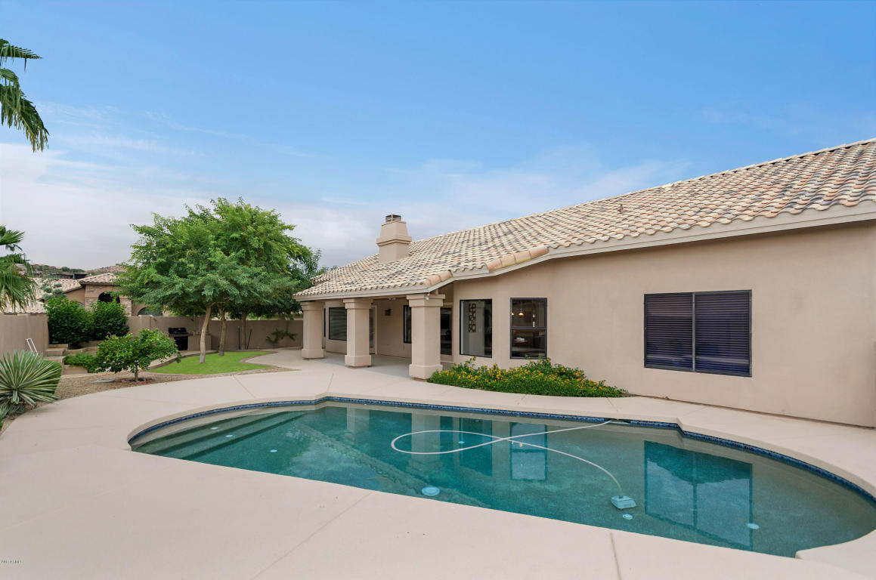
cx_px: 438
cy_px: 290
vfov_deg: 71.8
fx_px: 401
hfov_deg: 95.1
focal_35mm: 16
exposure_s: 1/200
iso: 320
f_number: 7.1
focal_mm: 11
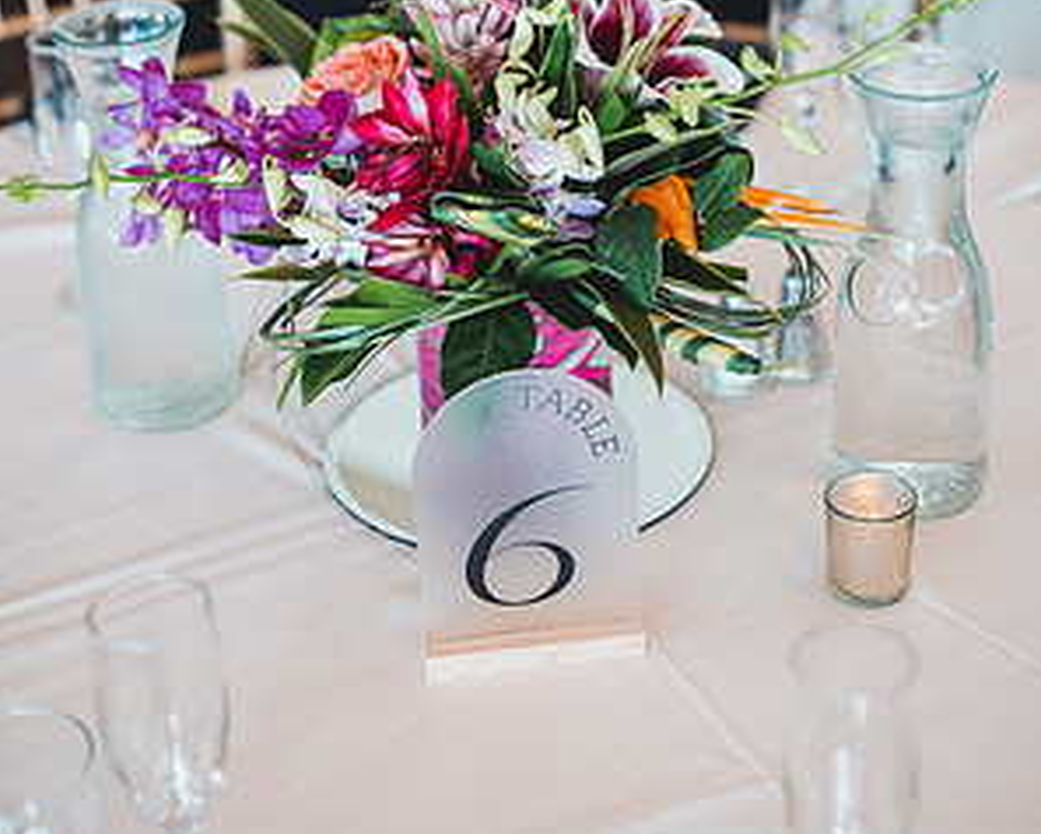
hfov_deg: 26.8
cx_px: 522
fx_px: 2189
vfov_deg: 21.3
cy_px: 158
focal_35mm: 71
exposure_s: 1/160
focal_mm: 50
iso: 320
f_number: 2.2
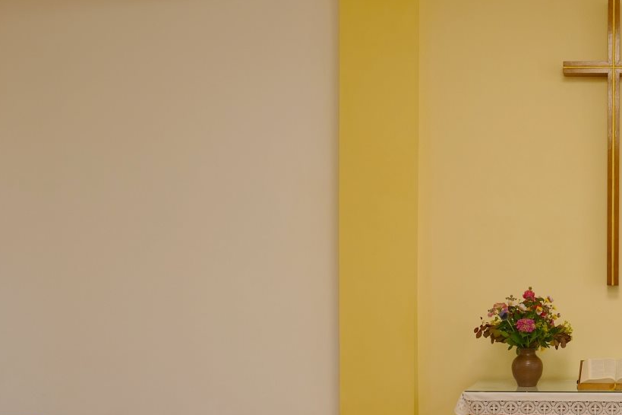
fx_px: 1002
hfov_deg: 31.9
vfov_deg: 23.2
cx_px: 619
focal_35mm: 58
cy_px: 308
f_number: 2.8
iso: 125
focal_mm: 9.12
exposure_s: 1/60
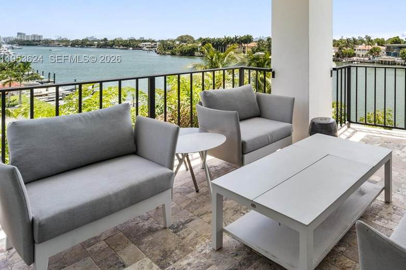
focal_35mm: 23
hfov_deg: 68.8
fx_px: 259
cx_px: 325
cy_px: 60
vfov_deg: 52.1
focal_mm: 14
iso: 250
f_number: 11
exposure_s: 1/40
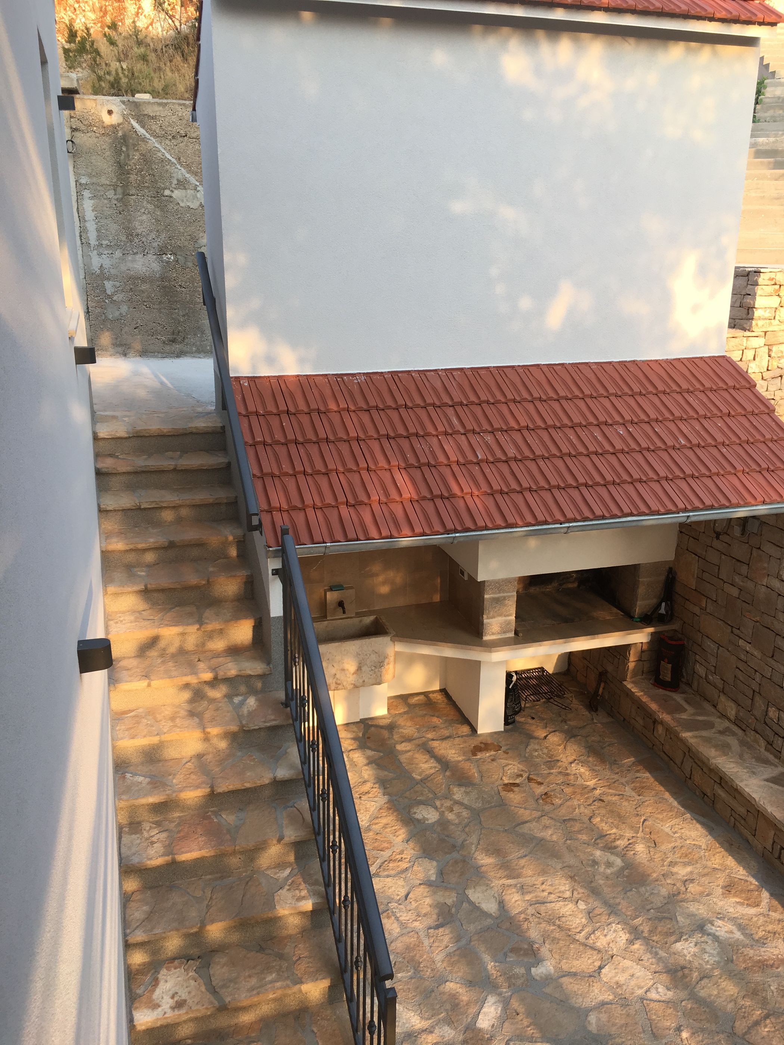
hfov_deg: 48.2
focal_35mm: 29
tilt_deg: -16.4
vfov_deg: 61.7
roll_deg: -0.6
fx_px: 876
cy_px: 522
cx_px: 392
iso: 25
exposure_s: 1/157
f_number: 2.2
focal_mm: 4.15
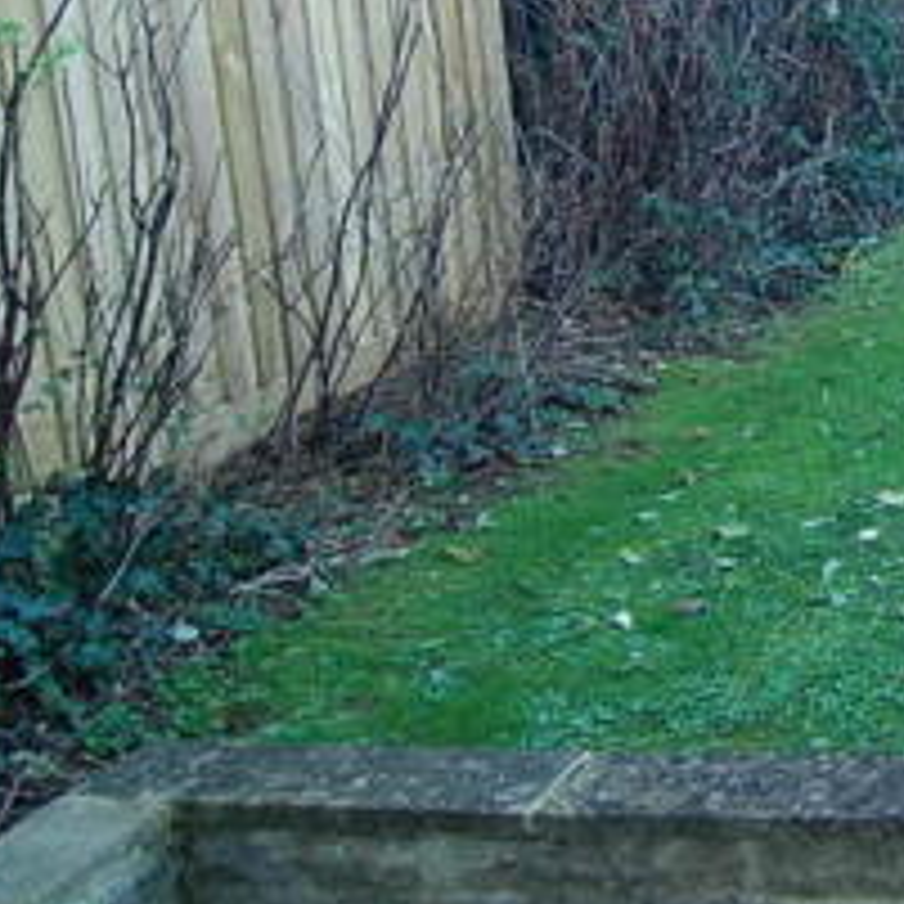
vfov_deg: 33.4
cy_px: 243
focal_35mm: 50
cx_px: 1345
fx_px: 1477
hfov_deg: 25.7
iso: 400
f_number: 5
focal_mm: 12
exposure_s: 1/100
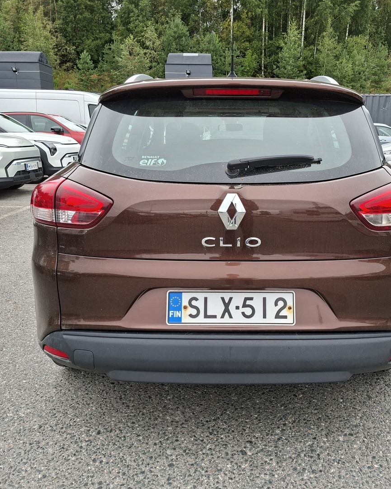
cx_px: 231
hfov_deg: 48.2
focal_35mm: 30
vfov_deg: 58.8
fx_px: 434
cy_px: 244
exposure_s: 1/347
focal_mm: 5.54
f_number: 1.8
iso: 50
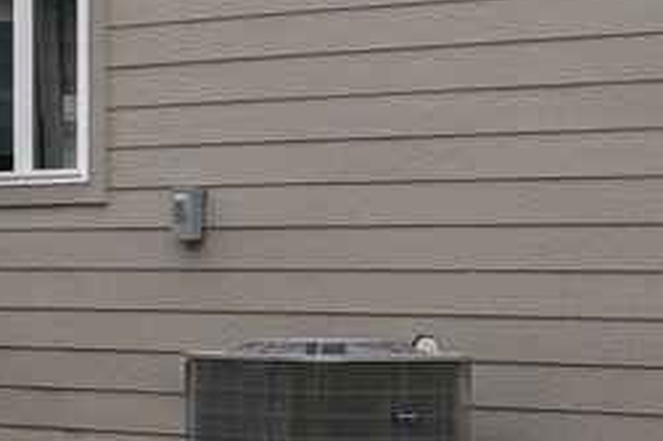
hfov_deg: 7.8
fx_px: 4159
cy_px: -201
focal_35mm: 226
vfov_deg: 6.0
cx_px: -1379
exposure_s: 1/750
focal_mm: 35
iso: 200
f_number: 8
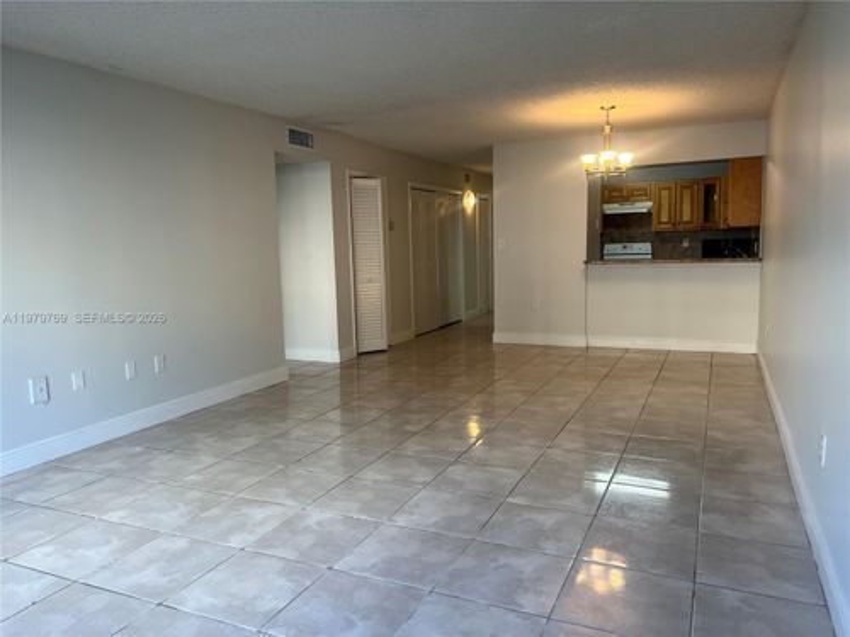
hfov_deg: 67.3
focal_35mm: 26
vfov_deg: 53.1
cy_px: 318
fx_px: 638
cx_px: 425
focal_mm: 5.7
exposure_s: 1/120
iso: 100
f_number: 1.5
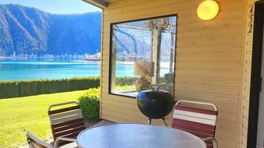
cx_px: 72
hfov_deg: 52.1
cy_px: 76
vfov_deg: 31.9
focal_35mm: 37
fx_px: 259
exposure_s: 1/400
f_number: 1.8
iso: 12
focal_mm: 6.4
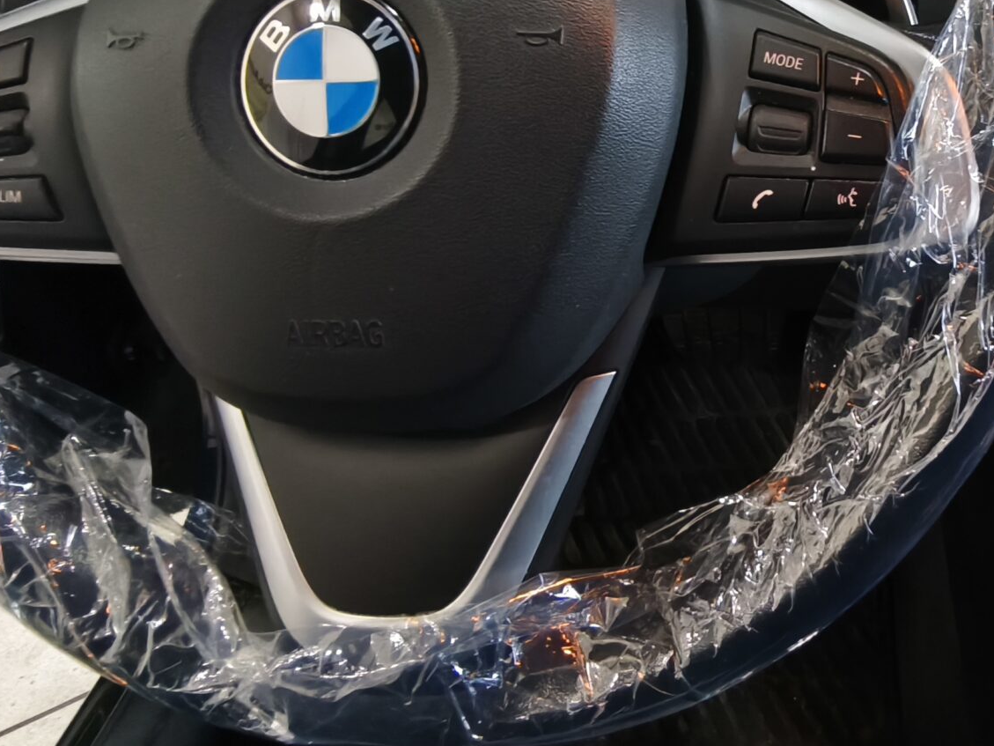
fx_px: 976
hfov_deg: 50.1
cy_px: 119
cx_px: 821
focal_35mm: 34
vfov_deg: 39.6
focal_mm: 1.91
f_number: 2.2
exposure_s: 1/25
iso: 1000
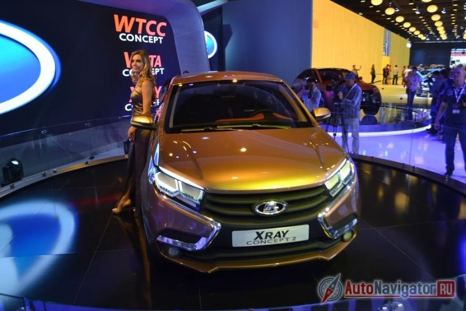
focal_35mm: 27
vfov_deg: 47.9
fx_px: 349
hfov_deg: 67.4
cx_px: 233
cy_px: 156
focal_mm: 18
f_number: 3.5
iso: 400
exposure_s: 1/60
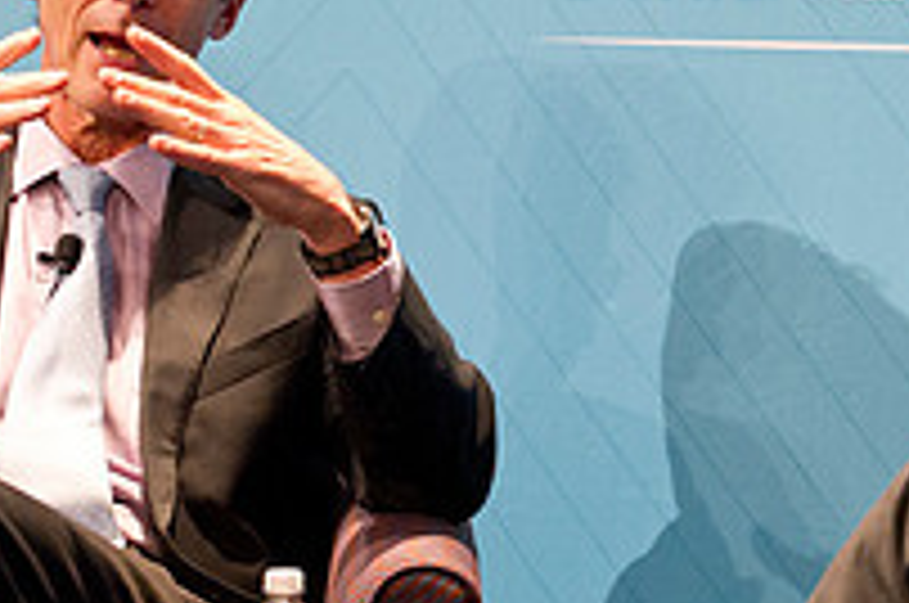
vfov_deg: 4.0
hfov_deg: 6.0
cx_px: 878
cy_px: -36
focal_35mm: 345
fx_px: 8697
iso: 2500
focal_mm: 120
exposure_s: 1/200
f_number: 3.2
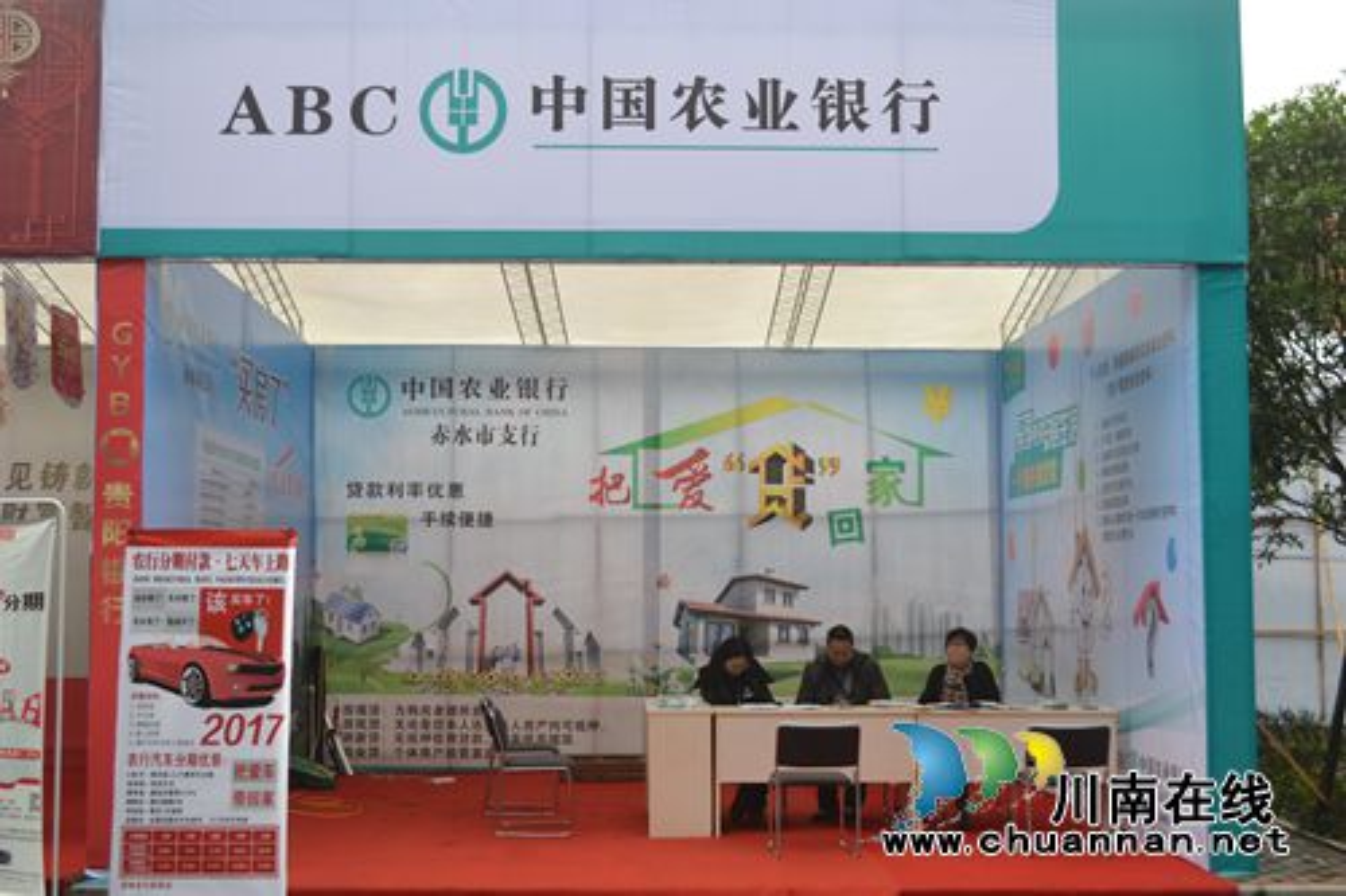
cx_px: 673
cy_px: 448
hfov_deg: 43.6
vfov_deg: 29.8
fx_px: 1682
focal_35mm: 45
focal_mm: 30
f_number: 5.6
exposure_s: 1/125
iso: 100
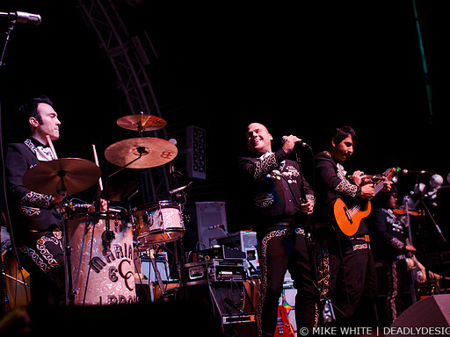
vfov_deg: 29.7
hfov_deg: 38.9
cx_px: 241
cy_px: 169
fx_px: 637
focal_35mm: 49
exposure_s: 1/250
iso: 1000
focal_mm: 30
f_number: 2.8
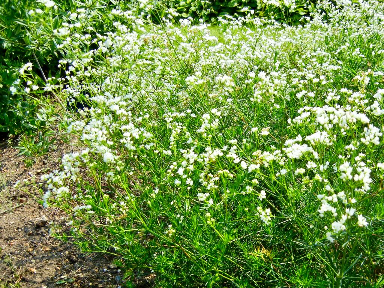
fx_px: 377
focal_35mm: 34
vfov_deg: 41.8
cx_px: 192
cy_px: 144
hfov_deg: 54.0
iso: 160
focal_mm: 6.2
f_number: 3.6
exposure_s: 1/950
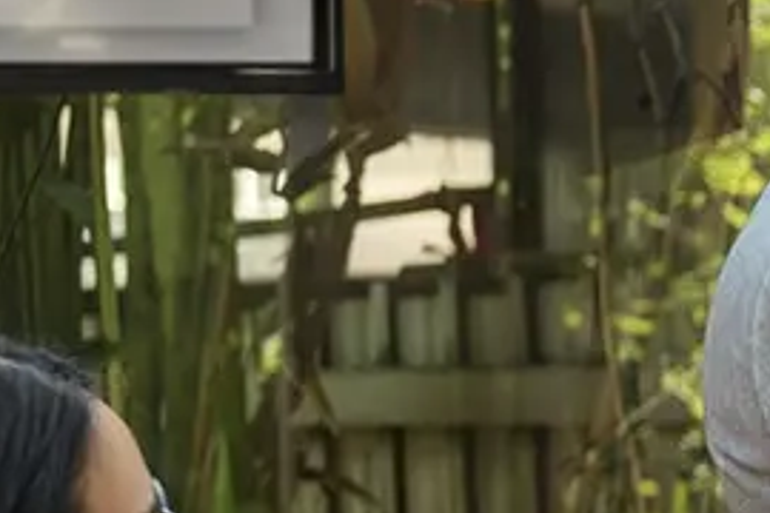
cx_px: 1252
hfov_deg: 8.1
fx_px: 5325
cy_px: 546
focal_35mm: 249
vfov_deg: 5.5
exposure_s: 1/125
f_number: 3.5
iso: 200
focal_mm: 56
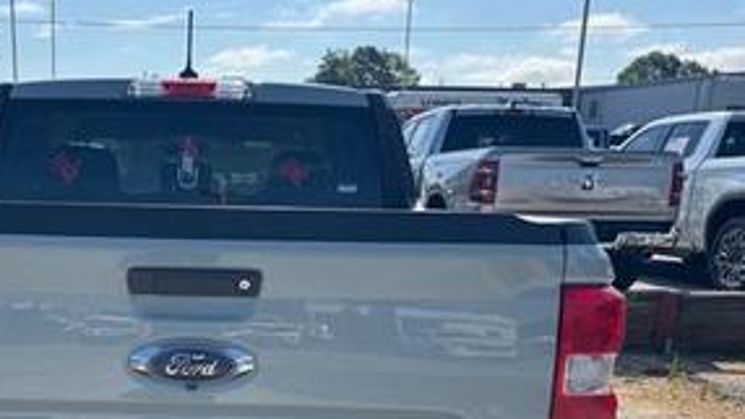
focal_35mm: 46
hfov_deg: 43.1
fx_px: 909
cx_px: 180
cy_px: 390
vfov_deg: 25.1
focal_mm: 6.76
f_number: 1.78
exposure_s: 1/3247
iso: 80
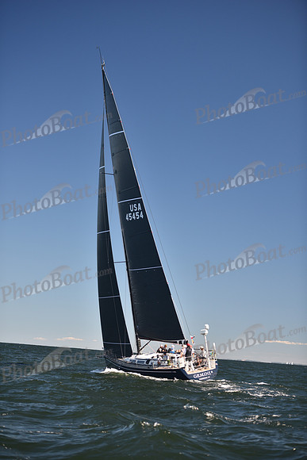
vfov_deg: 28.8
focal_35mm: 70
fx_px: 895
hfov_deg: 19.5
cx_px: 154
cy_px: 230
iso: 200
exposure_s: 1/800
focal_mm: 70
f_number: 2.8
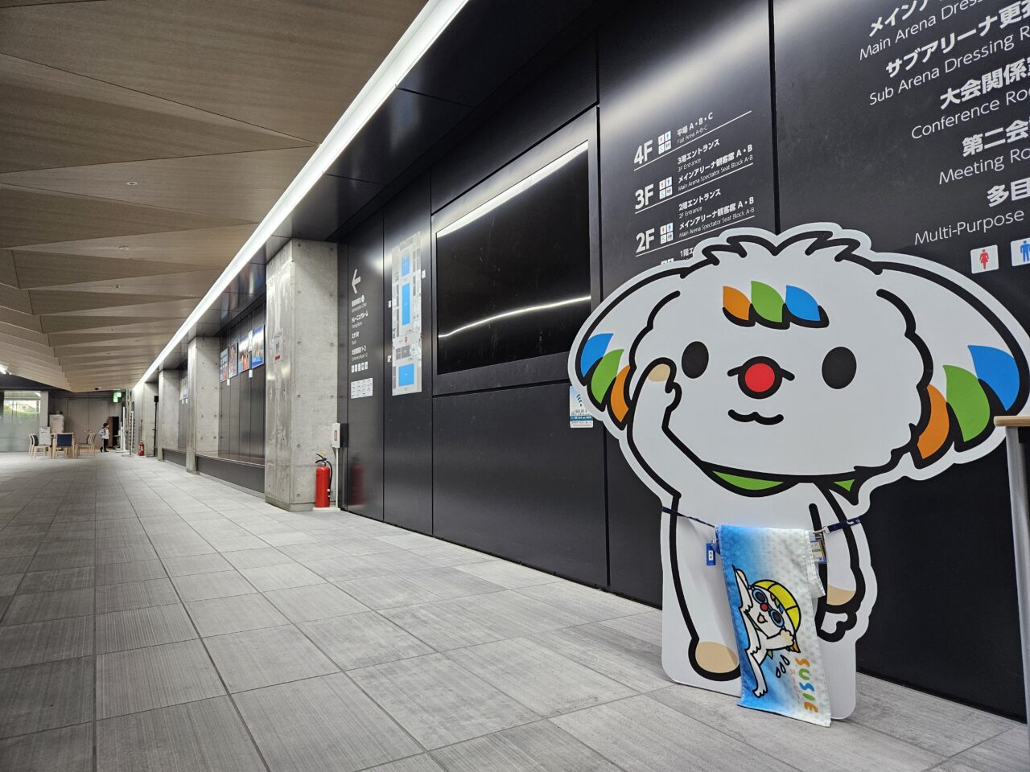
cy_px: 386
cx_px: 515
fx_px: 684
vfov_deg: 58.9
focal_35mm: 23
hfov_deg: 73.9
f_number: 1.8
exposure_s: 1/190
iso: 200
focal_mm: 5.4
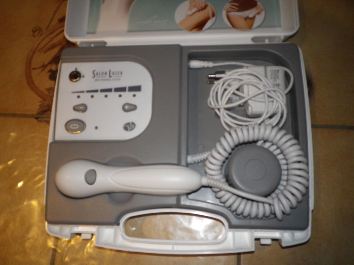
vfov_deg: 49.7
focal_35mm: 28
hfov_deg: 63.4
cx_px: 177
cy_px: 132
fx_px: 286
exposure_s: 1/50
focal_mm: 5.05
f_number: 3.5
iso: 320
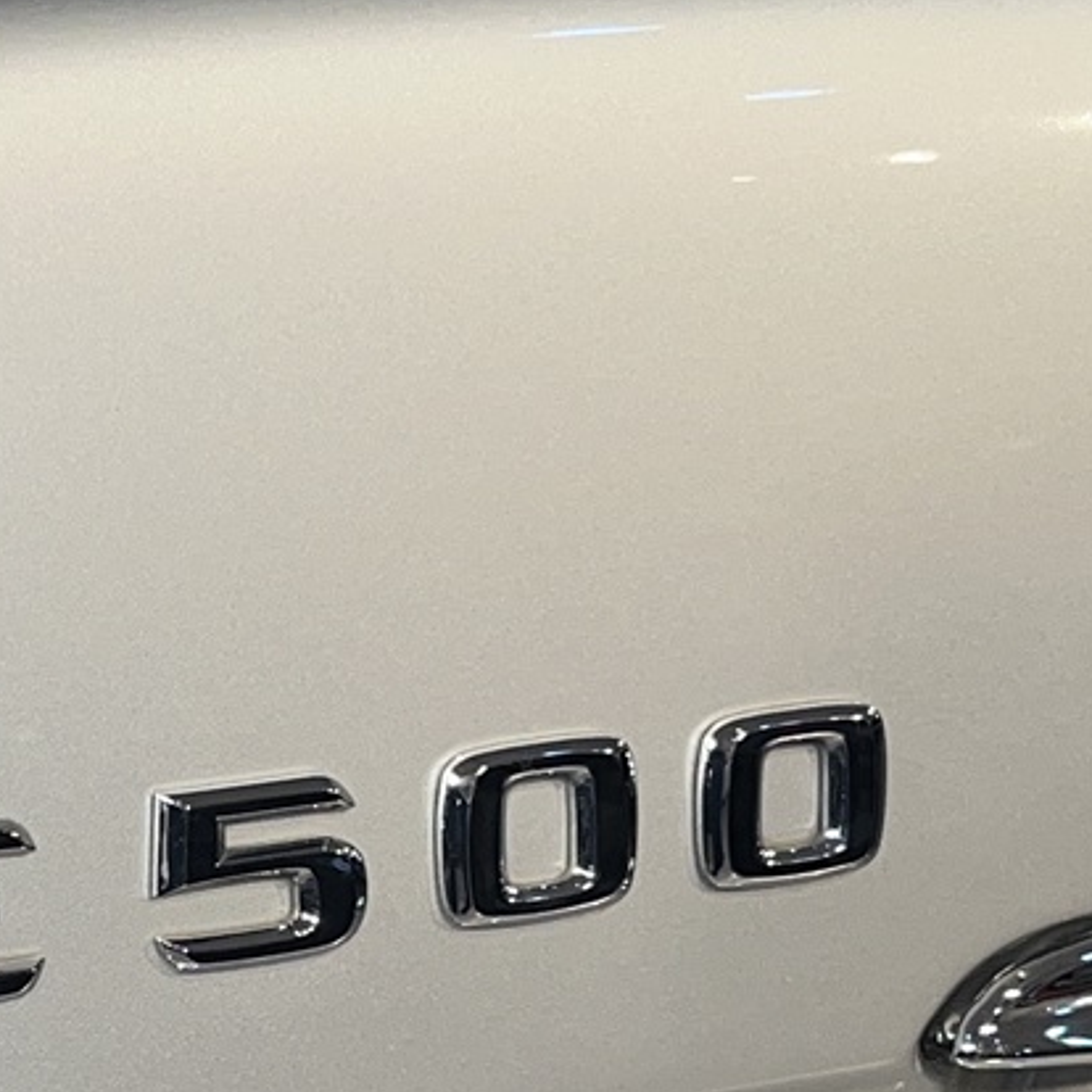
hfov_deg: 24.0
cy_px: 936
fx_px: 2534
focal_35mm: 71
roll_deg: +0.5
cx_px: 258
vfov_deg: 23.8
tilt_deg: -18.2
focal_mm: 5.1
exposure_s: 1/141
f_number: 1.6
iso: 32
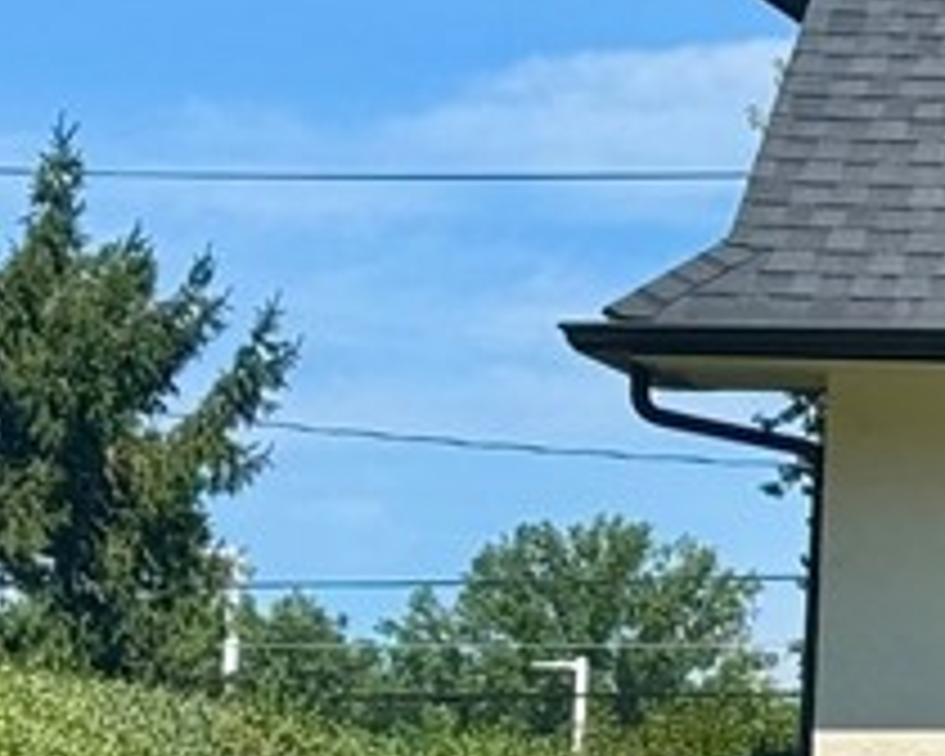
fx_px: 6405
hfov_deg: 8.0
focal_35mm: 229
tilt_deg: +4.7
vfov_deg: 6.8
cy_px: 346
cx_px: 2066
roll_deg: -0.9
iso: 64
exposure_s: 1/3817
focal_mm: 6.76
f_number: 1.78
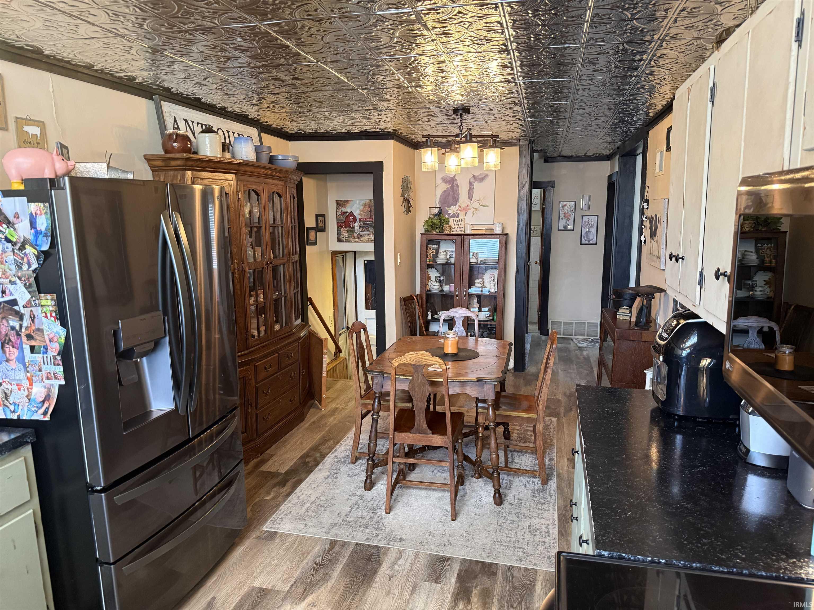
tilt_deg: -9.6
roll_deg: +0.3
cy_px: 305
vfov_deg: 56.8
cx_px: 407
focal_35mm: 24
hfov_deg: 71.6
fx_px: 564
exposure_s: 1/60
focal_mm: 6.76
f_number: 1.78
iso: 500
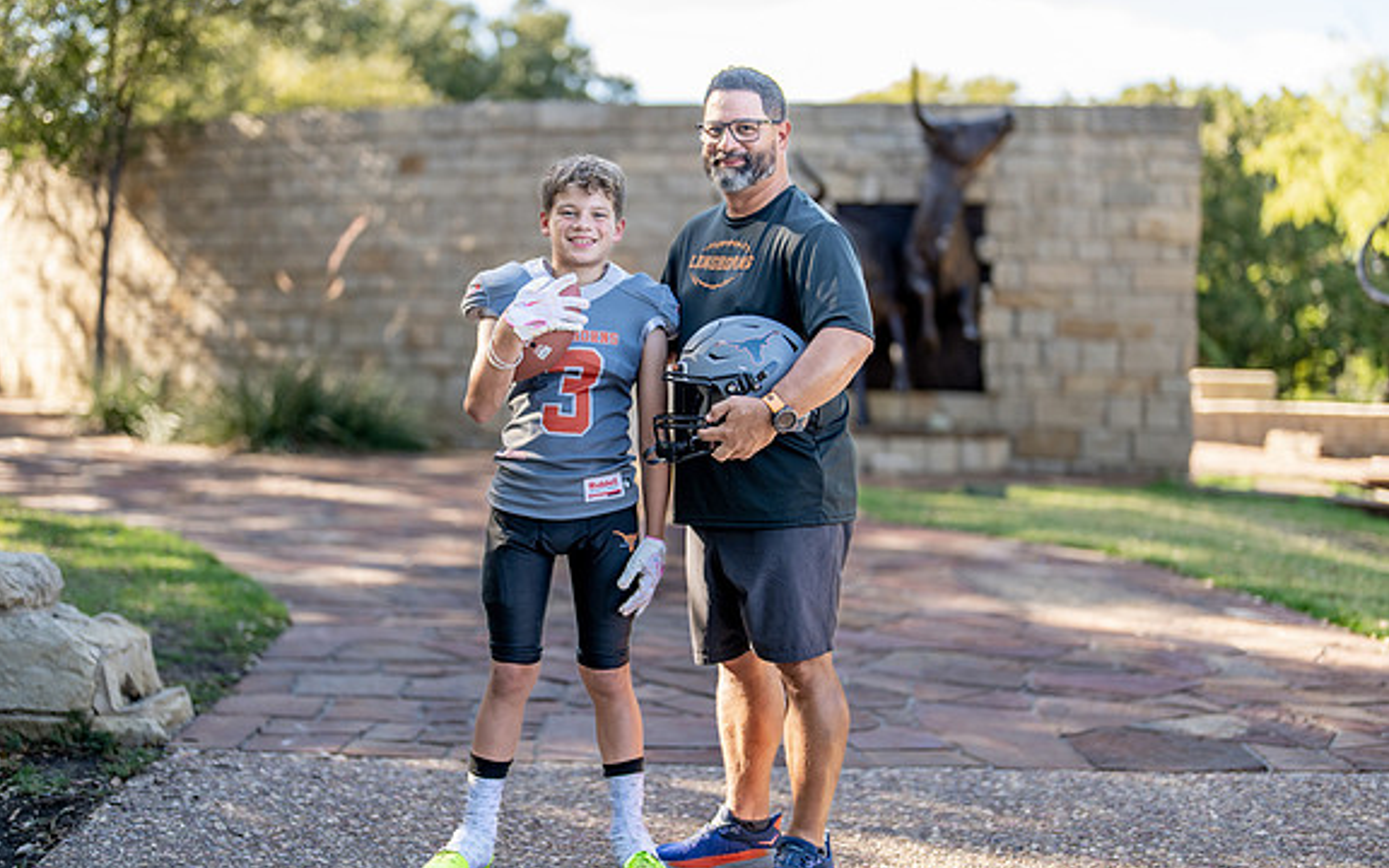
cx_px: 692
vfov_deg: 23.6
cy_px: 451
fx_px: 2082
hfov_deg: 36.9
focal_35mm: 55
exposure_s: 1/1000
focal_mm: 50
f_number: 1.2
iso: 100
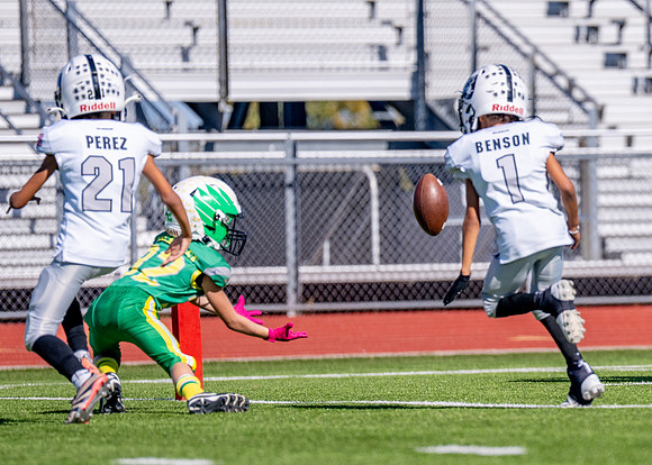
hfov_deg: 4.6
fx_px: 8024
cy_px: 203
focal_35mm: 433
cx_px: 679
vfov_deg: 3.3
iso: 250
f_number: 2.8
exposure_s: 1/8000
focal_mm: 200
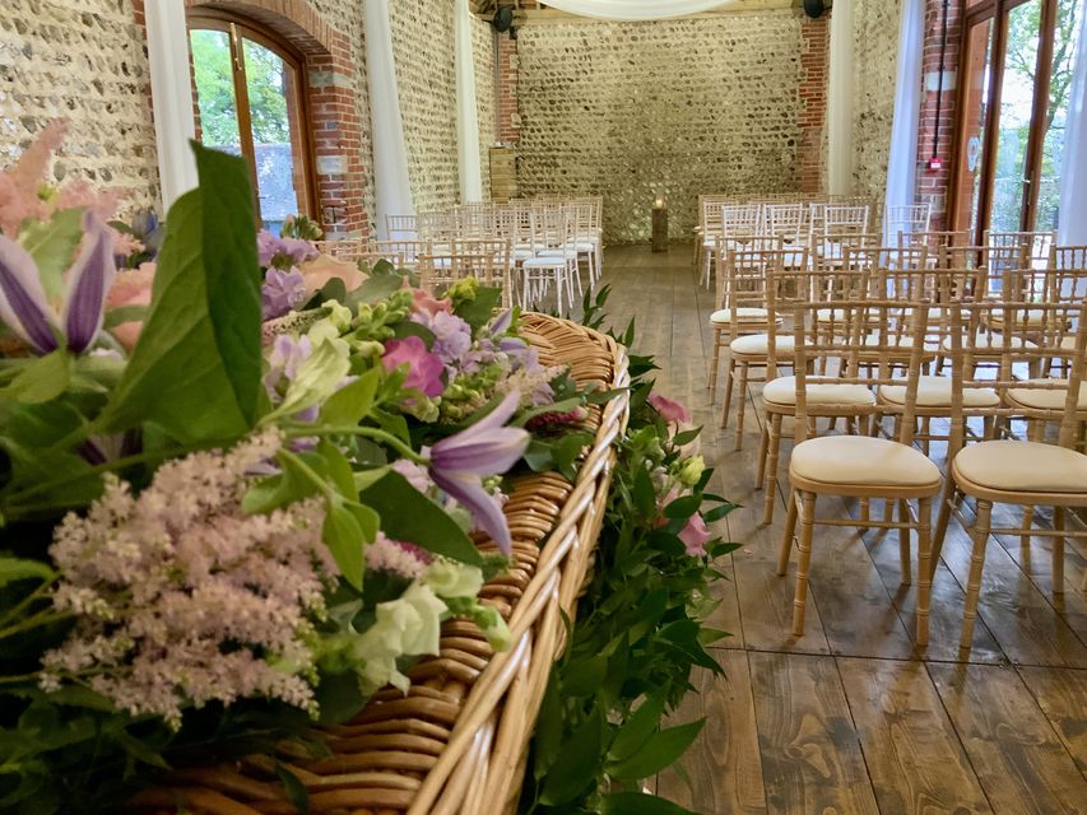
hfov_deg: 61.7
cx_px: 544
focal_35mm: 29
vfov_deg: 48.2
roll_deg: +0.7
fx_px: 911
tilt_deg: -15.2
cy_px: 408
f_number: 1.8
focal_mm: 3
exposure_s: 1/33
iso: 200
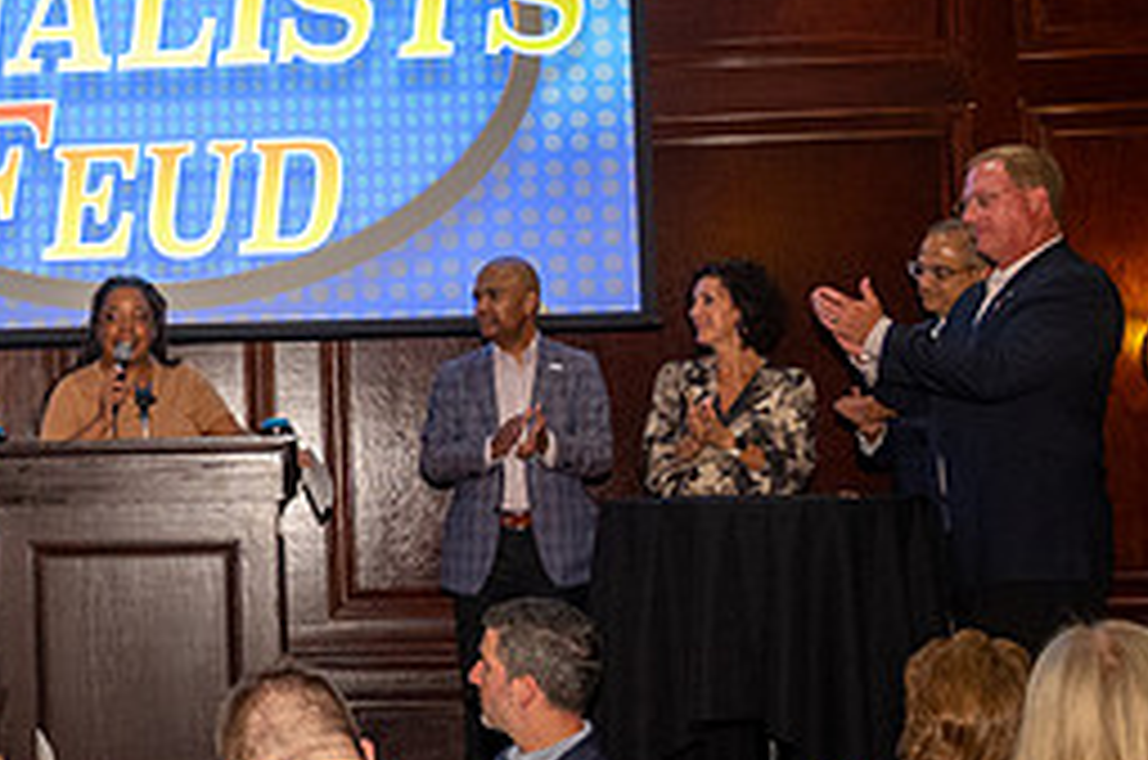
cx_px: -4
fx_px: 2133
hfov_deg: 28.3
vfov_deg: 20.2
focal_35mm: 67
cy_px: 362
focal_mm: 27
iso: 2500
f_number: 4
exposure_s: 1/80
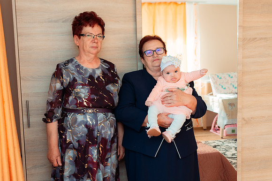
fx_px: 334
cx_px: 116
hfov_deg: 44.2
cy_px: 86
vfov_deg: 30.3
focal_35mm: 44
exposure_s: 1/250
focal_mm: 38
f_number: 3.2
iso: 400
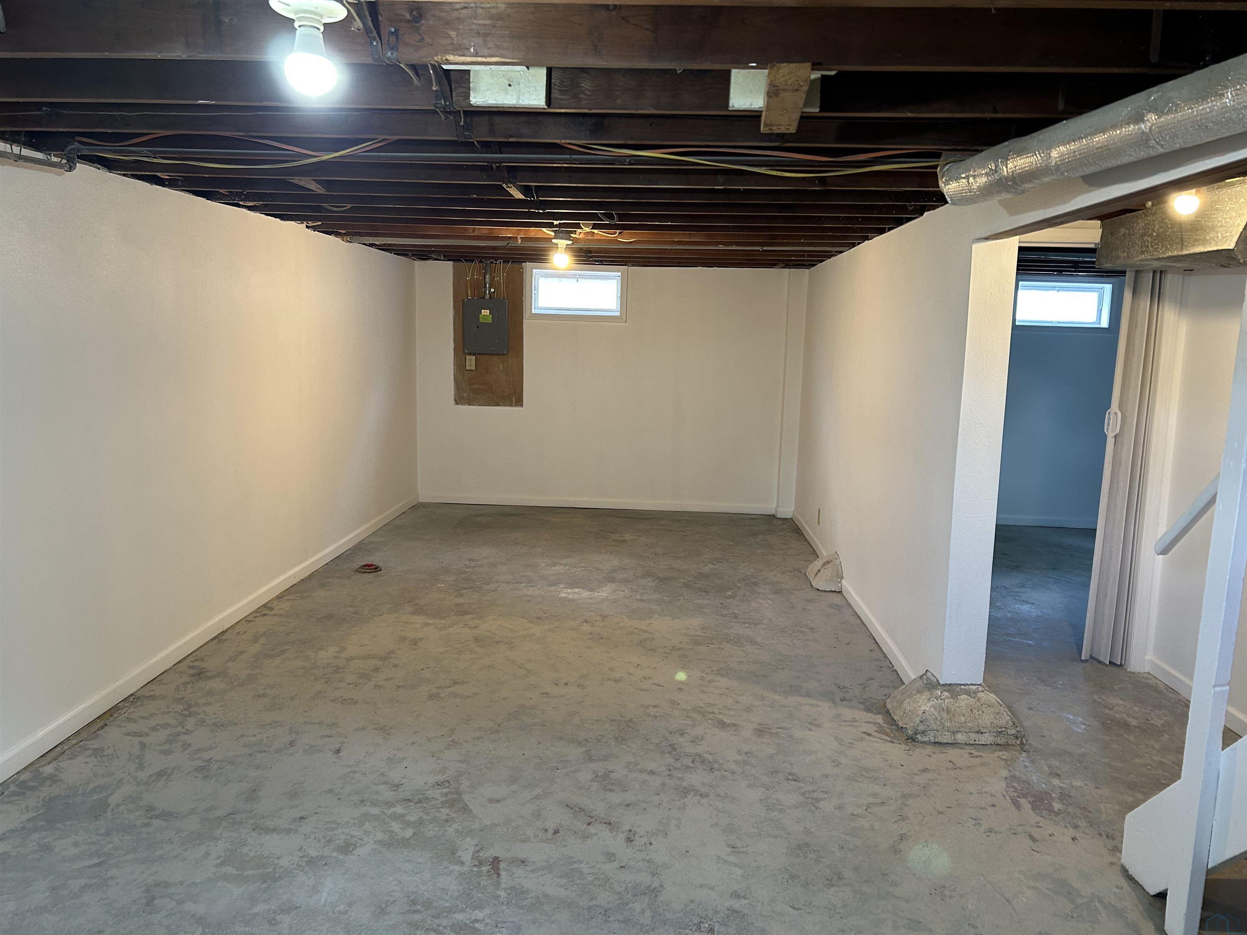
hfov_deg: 67.3
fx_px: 937
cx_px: 624
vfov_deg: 53.1
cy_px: 468
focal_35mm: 26
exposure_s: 1/60
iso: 160
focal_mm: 5.7
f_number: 1.5
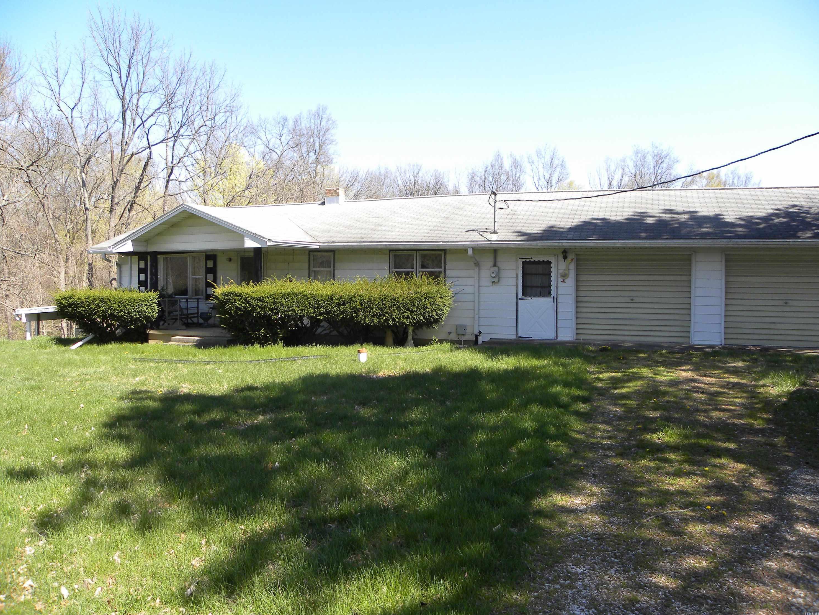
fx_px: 639
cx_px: 401
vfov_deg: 51.4
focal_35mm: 27
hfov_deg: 65.3
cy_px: 302
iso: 64
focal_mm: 4.6
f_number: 2.8
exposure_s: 1/402
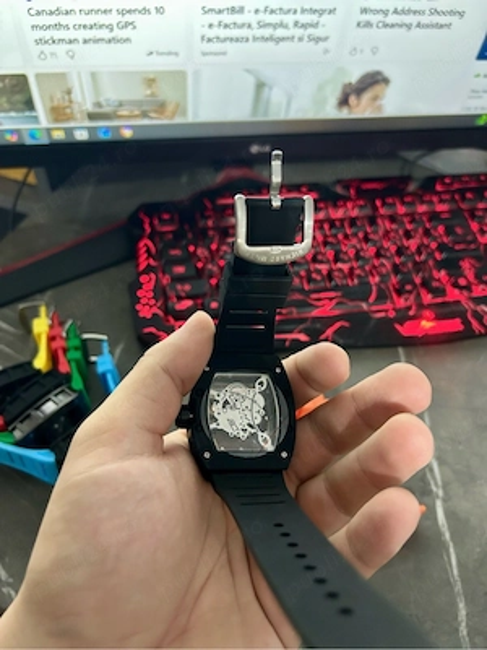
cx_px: 244
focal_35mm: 26
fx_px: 488
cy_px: 325
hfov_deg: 53.1
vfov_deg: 67.3
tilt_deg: -48.4
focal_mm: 5.7
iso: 500
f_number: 1.5
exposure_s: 1/30
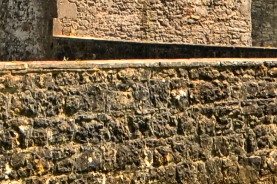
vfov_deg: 10.4
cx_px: 80
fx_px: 904
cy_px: -227
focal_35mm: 118
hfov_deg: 17.4
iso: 200
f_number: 8
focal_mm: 11
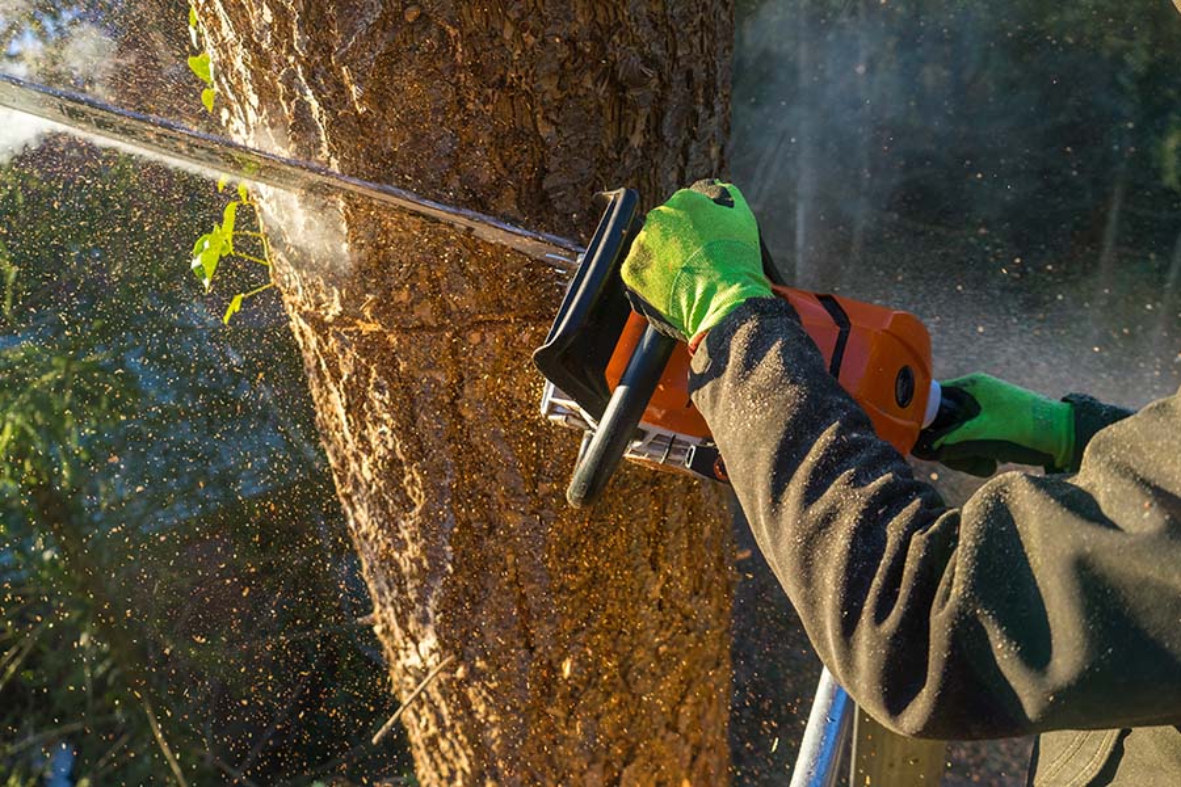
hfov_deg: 65.5
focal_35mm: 28
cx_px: 590
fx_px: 918
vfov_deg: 46.4
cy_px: 394
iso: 800
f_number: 4.5
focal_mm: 28
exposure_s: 1/640
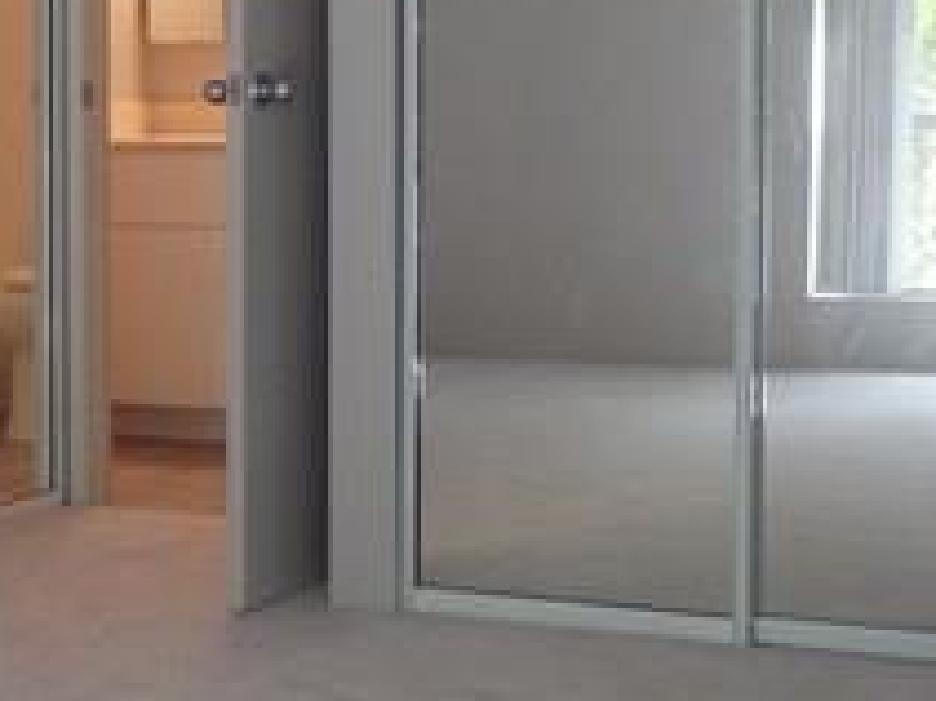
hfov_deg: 22.6
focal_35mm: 85
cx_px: 155
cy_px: 222
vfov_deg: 17.3
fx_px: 2297
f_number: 3.9
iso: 400
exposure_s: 1/30
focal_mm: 5
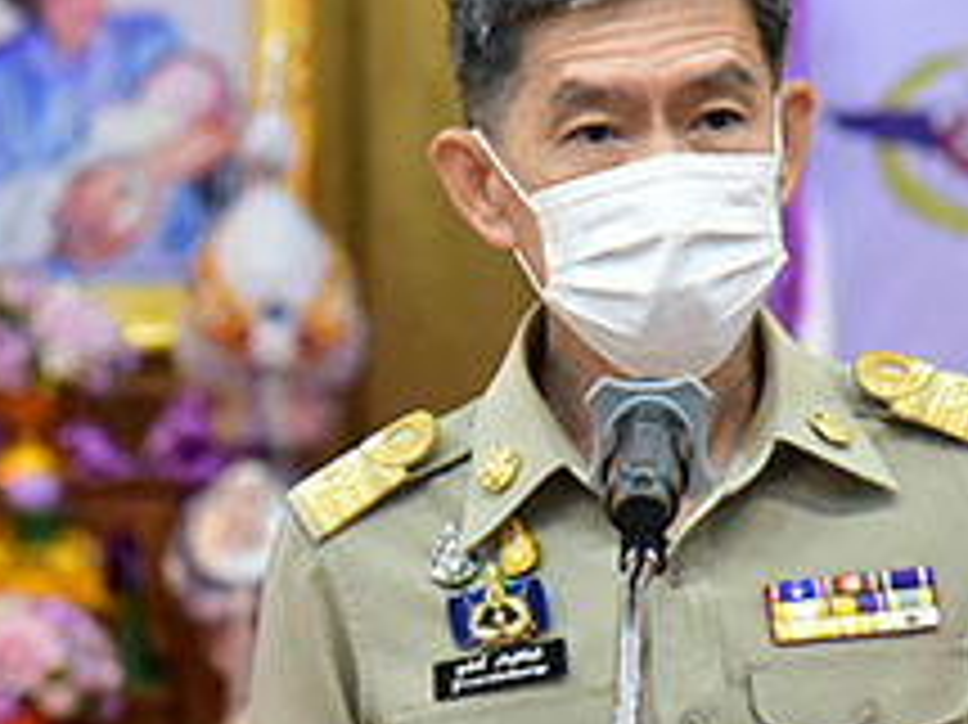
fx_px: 8692
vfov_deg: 4.8
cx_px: 621
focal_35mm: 311
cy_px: 358
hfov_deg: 6.4
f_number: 4
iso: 8000
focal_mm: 120
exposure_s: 1/250
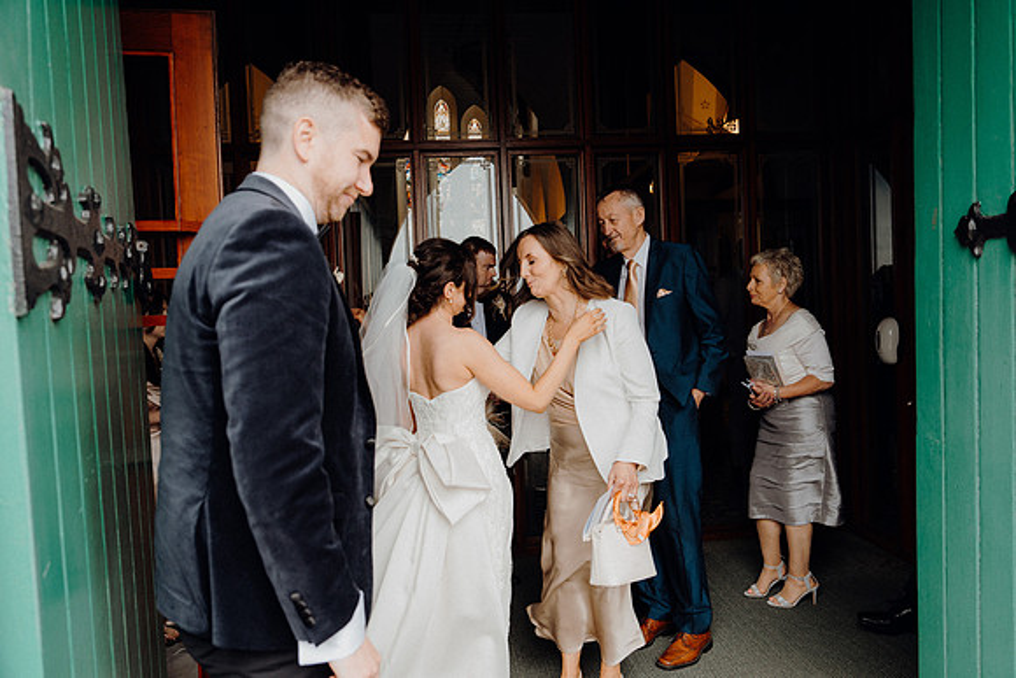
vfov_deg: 49.6
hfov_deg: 69.4
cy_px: 339
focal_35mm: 26
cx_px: 508
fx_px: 734
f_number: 3.5
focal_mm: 26
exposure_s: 1/200
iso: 320
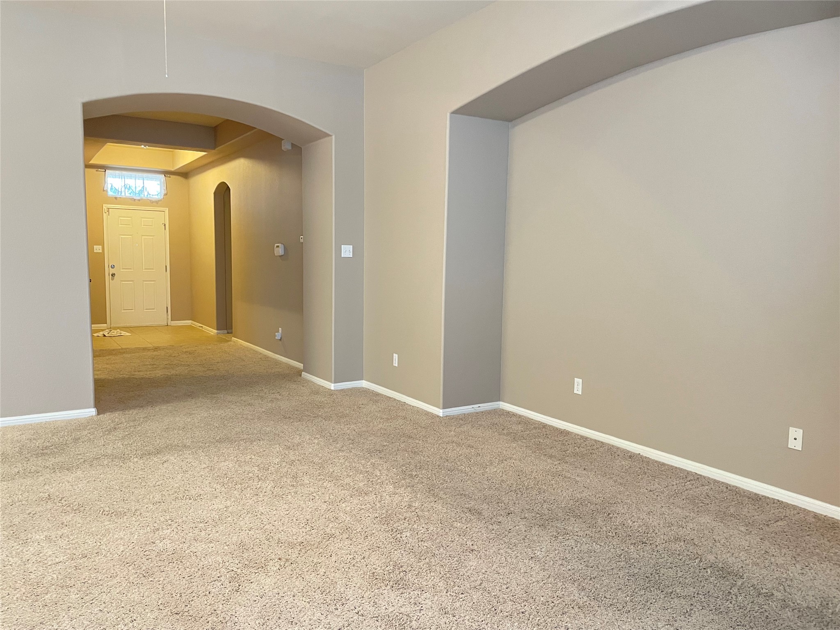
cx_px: 420
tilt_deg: -6.1
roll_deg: -1.0
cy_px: 315
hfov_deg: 67.3
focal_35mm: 26
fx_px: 631
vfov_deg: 53.1
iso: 500
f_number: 1.6
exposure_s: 1/40
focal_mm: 4.2
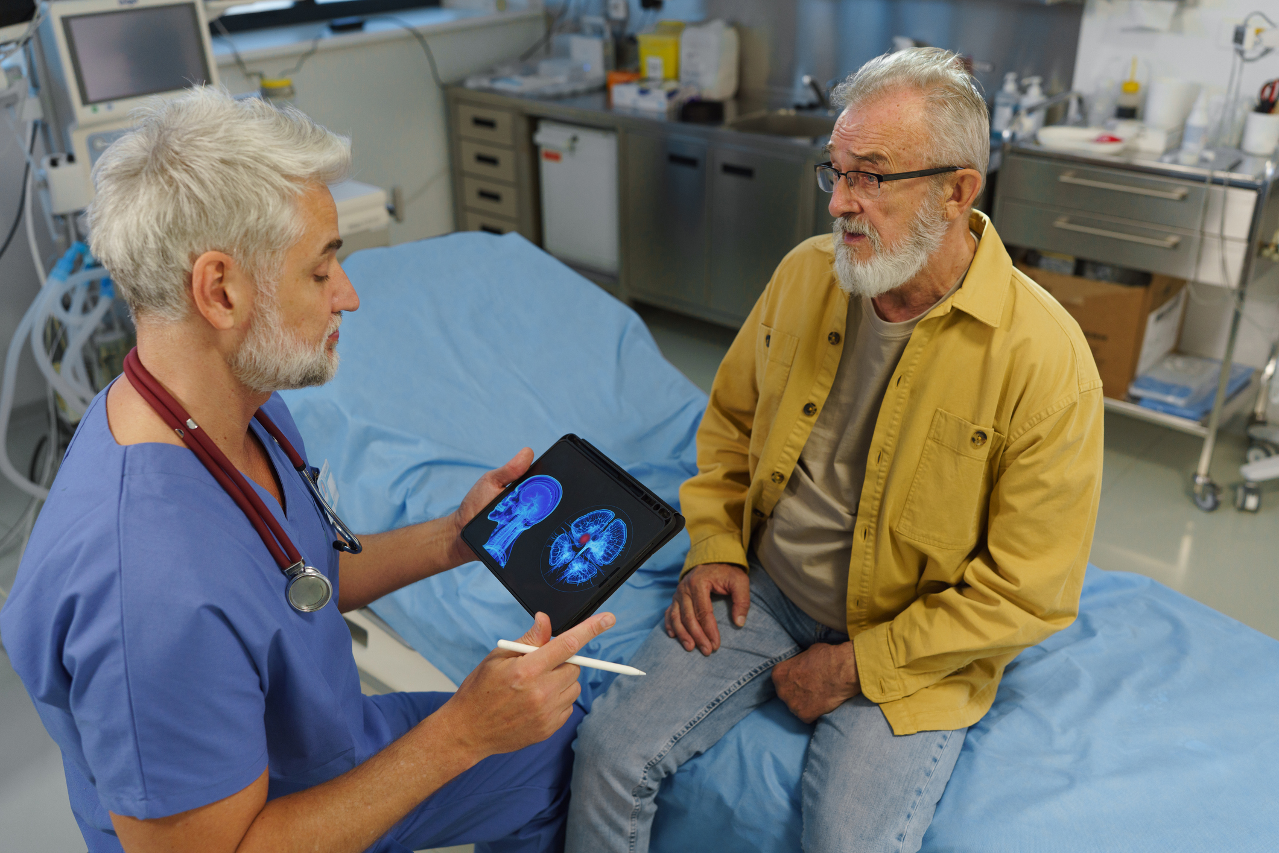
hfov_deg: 54.4
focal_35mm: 35
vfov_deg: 37.9
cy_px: 426
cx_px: 640
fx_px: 1244
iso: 640
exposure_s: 1/250
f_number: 2.8
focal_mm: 35
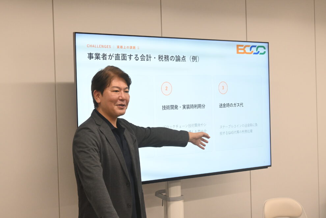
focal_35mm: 62
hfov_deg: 32.6
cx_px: 163
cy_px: 109
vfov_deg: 22.1
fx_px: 557
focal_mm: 41
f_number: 5.6
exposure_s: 1/125
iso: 1400
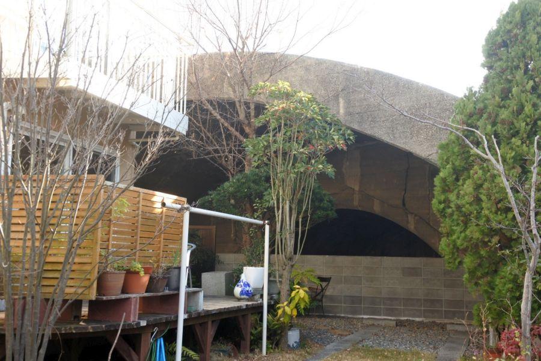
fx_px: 692
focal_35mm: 46
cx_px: 270
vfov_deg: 29.3
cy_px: 180
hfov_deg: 42.7
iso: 400
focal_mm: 17.2
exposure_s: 1/200
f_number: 4.5
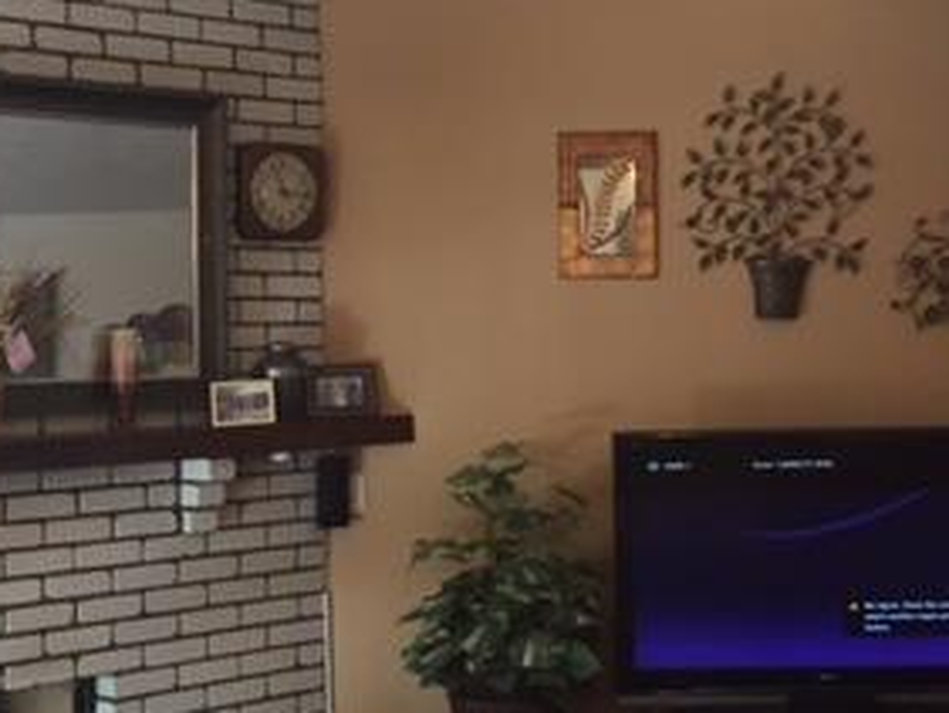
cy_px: 314
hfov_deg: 29.3
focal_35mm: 66
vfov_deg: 22.3
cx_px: 550
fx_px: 1810
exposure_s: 1/30
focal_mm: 4.15
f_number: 2.2
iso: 100
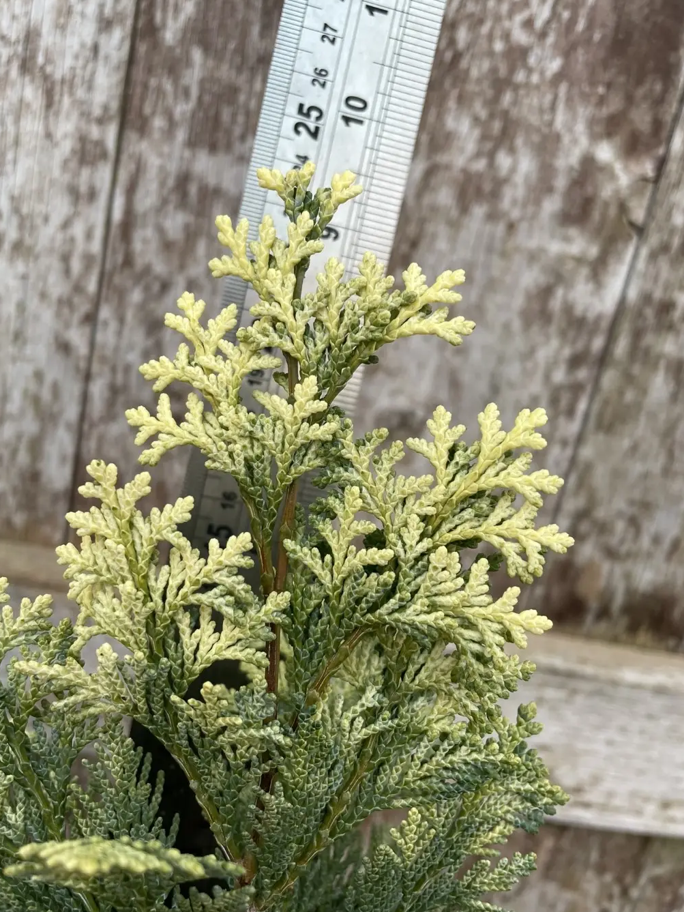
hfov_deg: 49.7
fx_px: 738
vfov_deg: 63.4
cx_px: 321
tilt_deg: -15.7
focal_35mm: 28
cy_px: 437
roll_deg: -13.8
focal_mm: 4.2
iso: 32
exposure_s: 1/121
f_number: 1.6
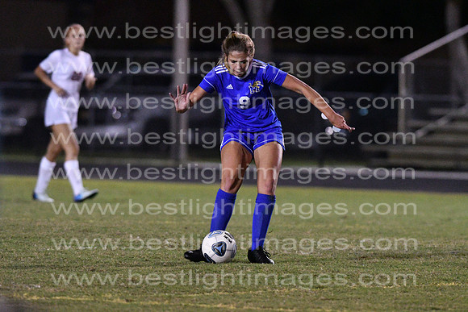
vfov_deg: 3.1
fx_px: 5851
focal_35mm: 450
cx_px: 234
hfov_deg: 4.6
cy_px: 156
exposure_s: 1/640
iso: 10000
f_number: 3.5
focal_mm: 300
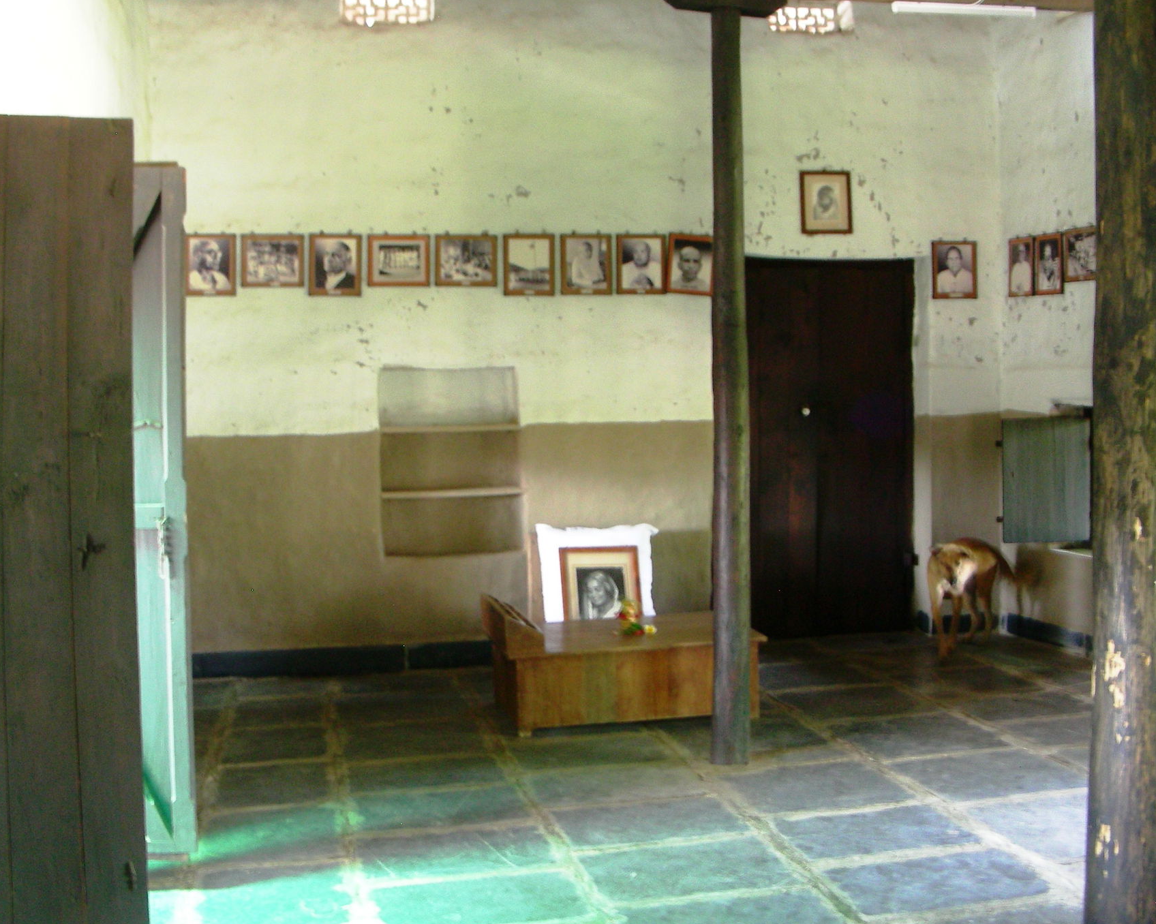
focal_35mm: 42
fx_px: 1437
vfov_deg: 35.7
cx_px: 548
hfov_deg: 43.8
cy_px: 451
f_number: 3.5
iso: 200
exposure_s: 1/2.5
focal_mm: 6.3
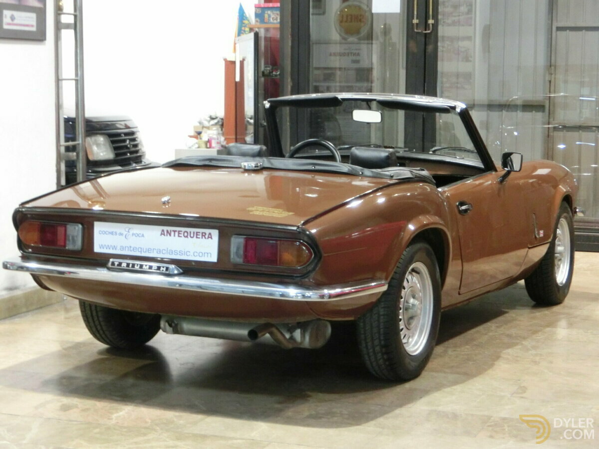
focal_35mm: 70
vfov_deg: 21.0
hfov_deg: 27.8
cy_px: 224
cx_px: 300
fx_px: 1211
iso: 800
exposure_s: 1/6
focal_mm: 12.1
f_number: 4.7
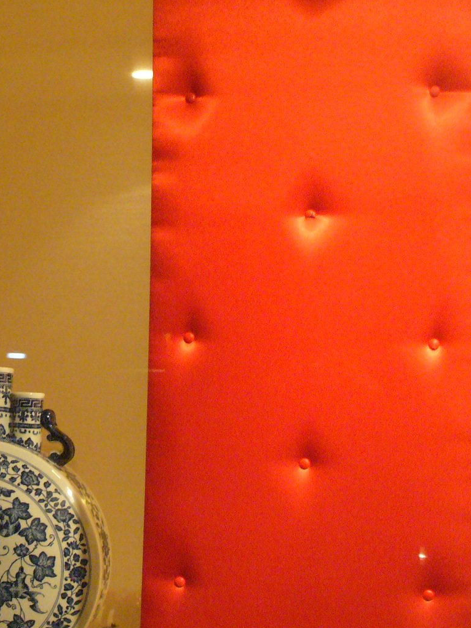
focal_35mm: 58
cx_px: 14
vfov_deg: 33.2
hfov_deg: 24.2
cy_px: 354
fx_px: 1052
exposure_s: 1/25
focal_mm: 6.1
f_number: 2.8
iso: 400
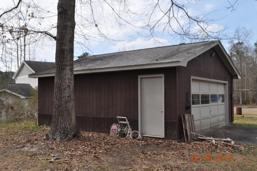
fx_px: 257
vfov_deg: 36.8
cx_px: 128
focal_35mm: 36
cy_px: 86
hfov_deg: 53.2
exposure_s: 1/250
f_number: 8
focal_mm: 24
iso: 200
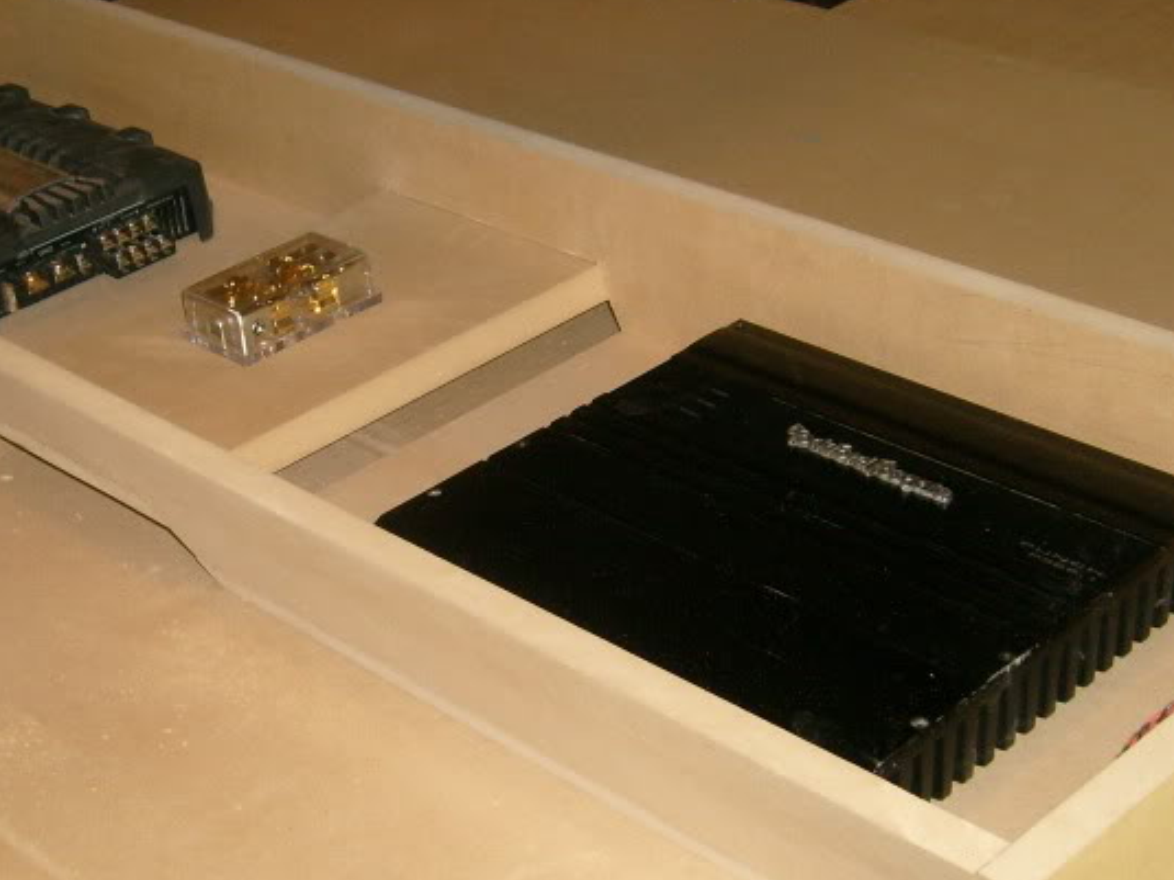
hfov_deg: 28.9
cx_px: 470
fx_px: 2272
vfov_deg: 21.9
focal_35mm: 67
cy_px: 441
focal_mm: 5.8
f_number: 2.8
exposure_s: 1/45
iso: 100
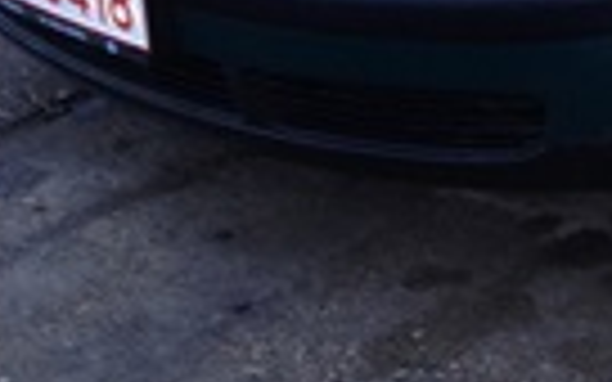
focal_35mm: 136
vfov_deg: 9.3
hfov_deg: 14.4
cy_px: -256
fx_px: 2268
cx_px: 911
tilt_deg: -15.4
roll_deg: +1.2
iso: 50
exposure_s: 1/20
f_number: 2.4
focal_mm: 4.28
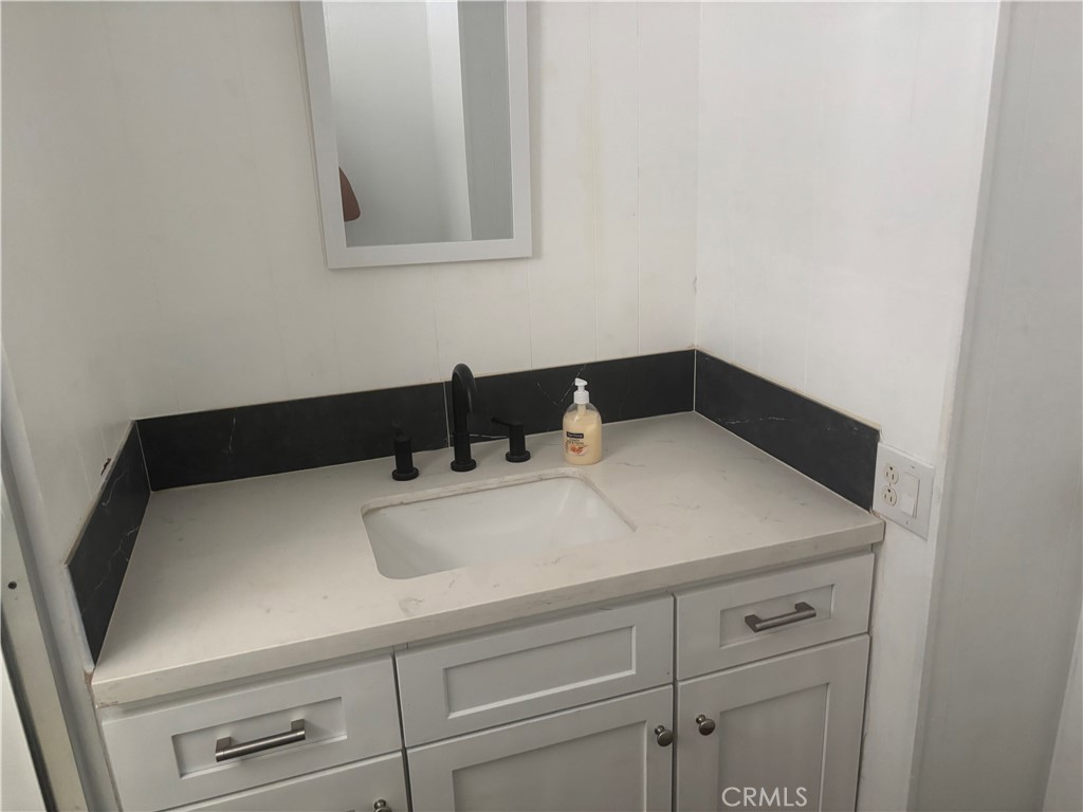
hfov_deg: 67.3
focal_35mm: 26
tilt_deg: -19.1
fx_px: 813
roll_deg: +3.4
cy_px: 406
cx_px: 542
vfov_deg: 53.1
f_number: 1.6
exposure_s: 1/60
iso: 250
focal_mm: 5.96
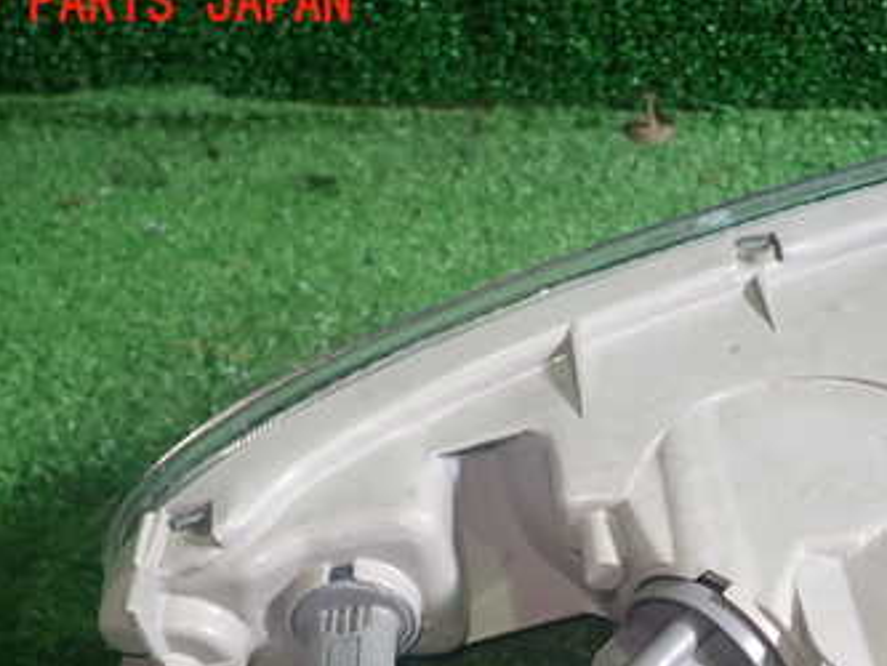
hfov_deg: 40.8
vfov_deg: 31.0
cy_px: 570
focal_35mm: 45
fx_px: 1153
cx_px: 666
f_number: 2
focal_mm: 4.5
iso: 200
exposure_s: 1/60
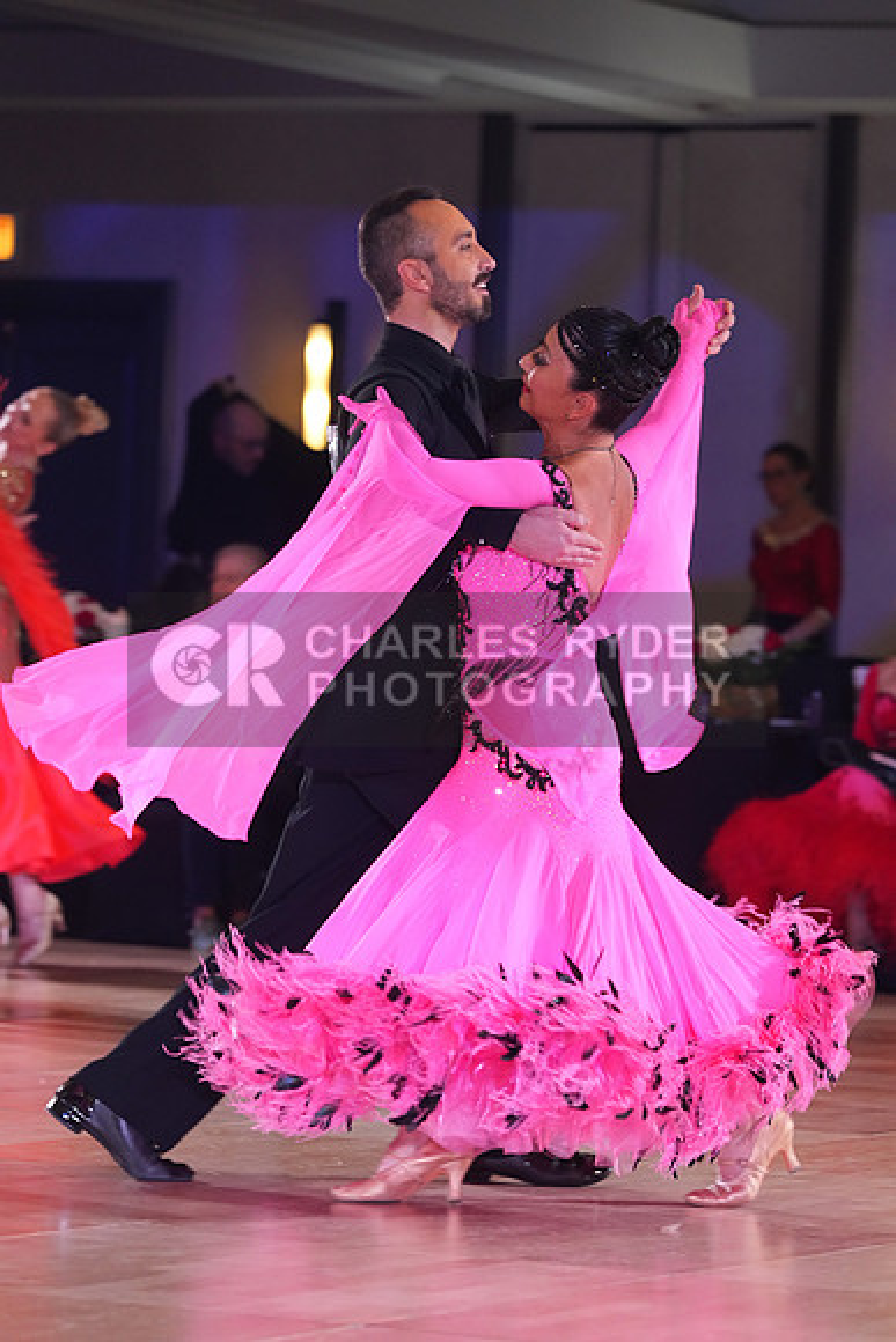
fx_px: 6380
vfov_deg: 12.0
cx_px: 448
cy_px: 671
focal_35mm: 171
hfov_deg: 8.0
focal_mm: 171
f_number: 4.5
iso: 3200
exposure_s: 1/250
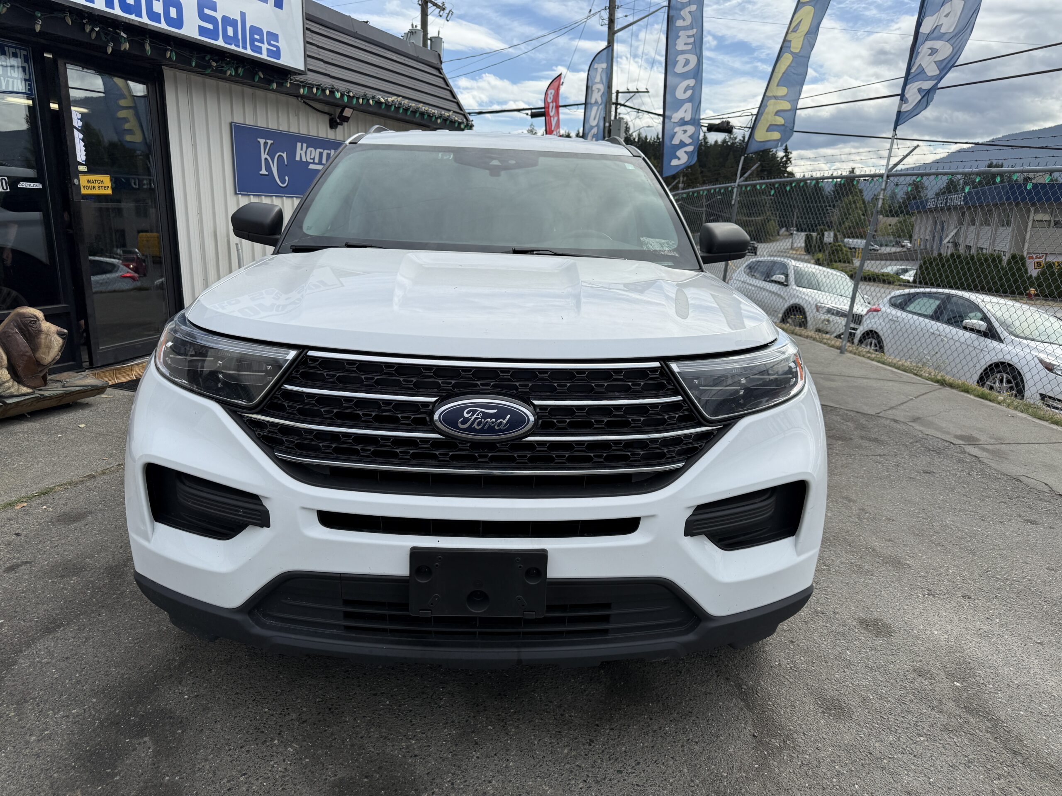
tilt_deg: -12.7
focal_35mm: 24
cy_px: 398
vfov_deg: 56.8
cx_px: 531
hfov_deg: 71.6
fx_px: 736
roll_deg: -0.3
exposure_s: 1/4673
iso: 80
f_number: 1.78
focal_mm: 6.76
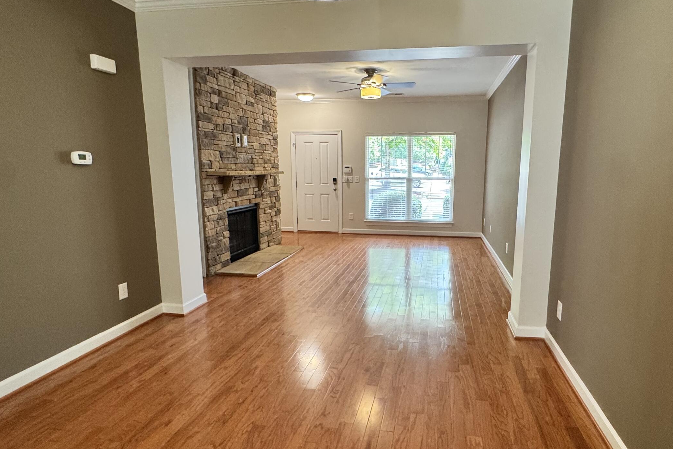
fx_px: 393
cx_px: 380
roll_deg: -0.5
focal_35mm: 21
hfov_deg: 80.8
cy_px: 236
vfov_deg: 59.5
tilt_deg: -10.6
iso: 250
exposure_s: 1/120
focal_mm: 2.22
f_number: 2.2
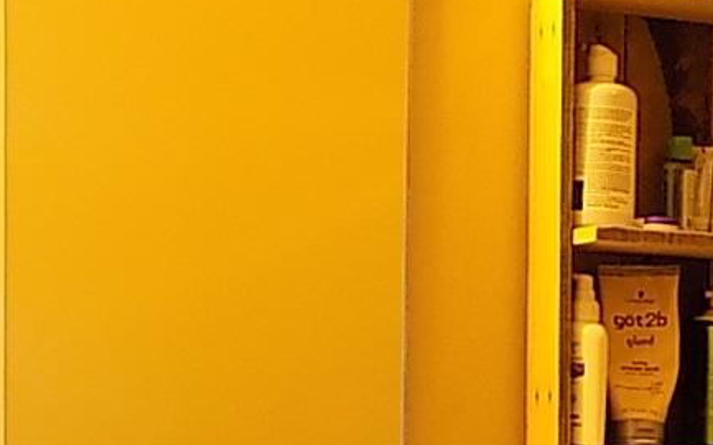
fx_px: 2816
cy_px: 809
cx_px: 888
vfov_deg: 8.7
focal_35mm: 145
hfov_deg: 13.9
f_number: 3.5
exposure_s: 1/30
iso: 200
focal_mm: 6.6
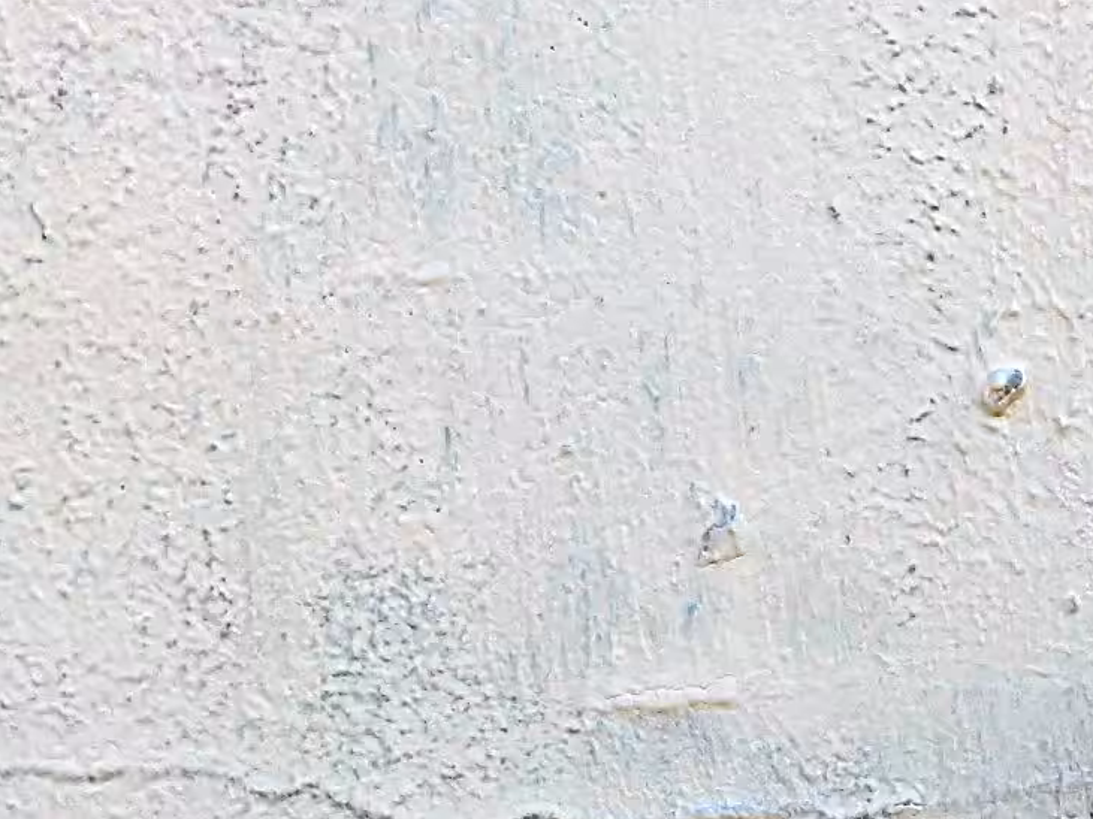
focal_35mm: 149
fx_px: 4704
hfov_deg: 12.5
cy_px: 1133
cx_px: 1740
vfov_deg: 9.7
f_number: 1.73
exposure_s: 1/1117
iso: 52
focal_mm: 4.38
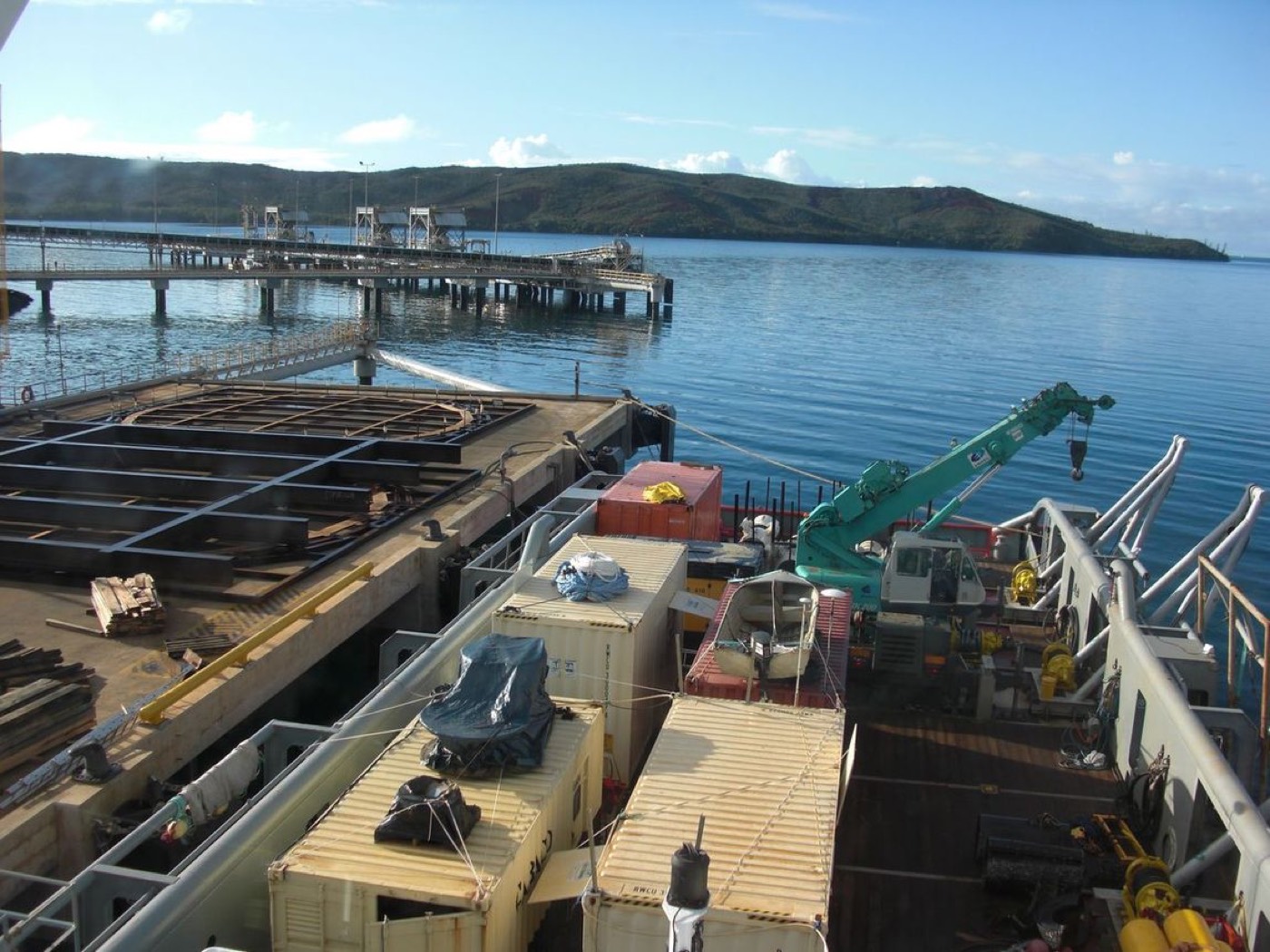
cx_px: 635
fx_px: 1321
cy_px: 476
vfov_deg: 39.7
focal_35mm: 36
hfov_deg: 51.4
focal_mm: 6.3
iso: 50
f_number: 2.8
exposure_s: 1/640
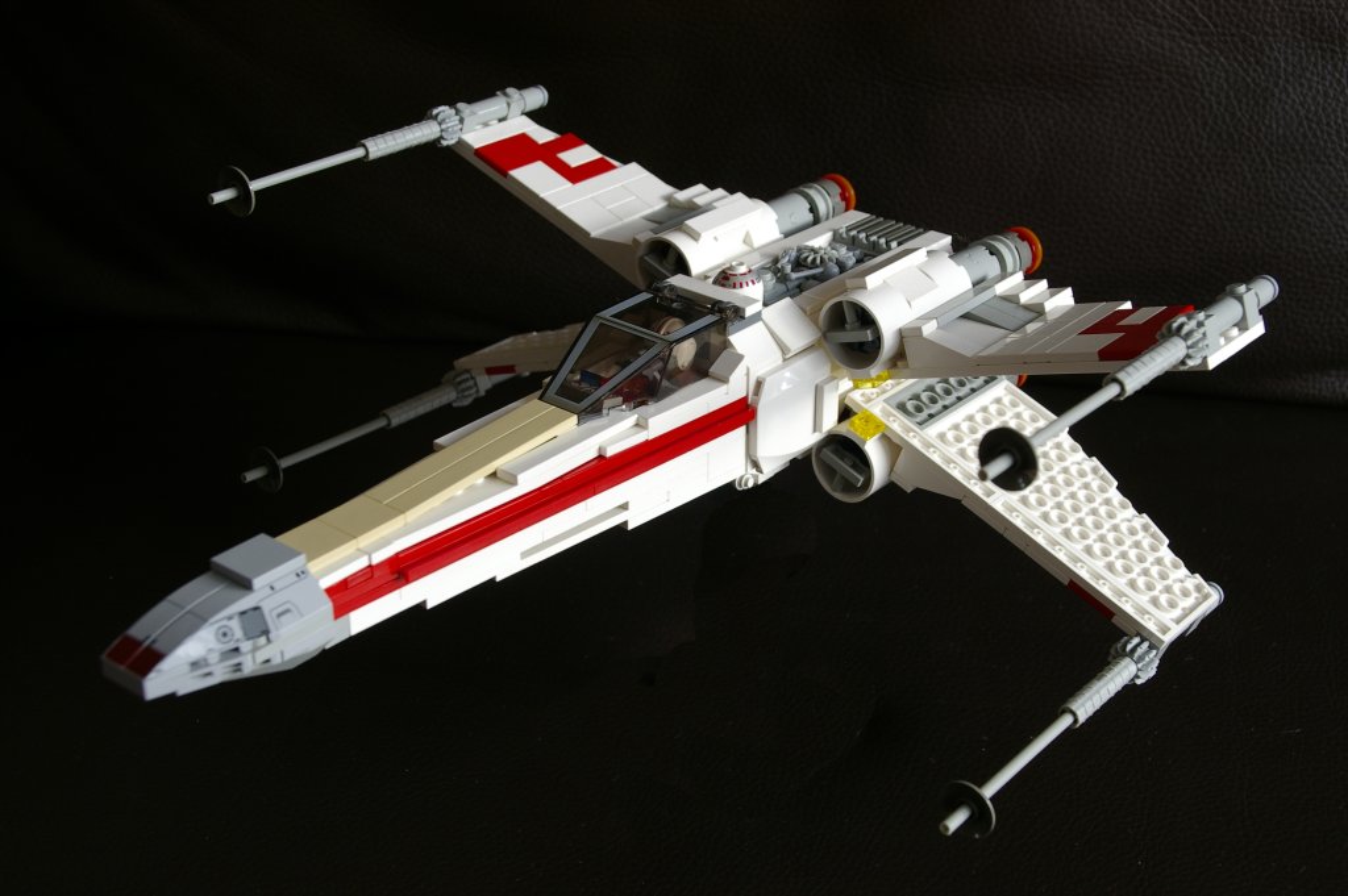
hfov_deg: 38.9
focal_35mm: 51
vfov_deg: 26.4
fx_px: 1908
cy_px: 448
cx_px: 674
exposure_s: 1/2
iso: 200
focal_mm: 34
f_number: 8
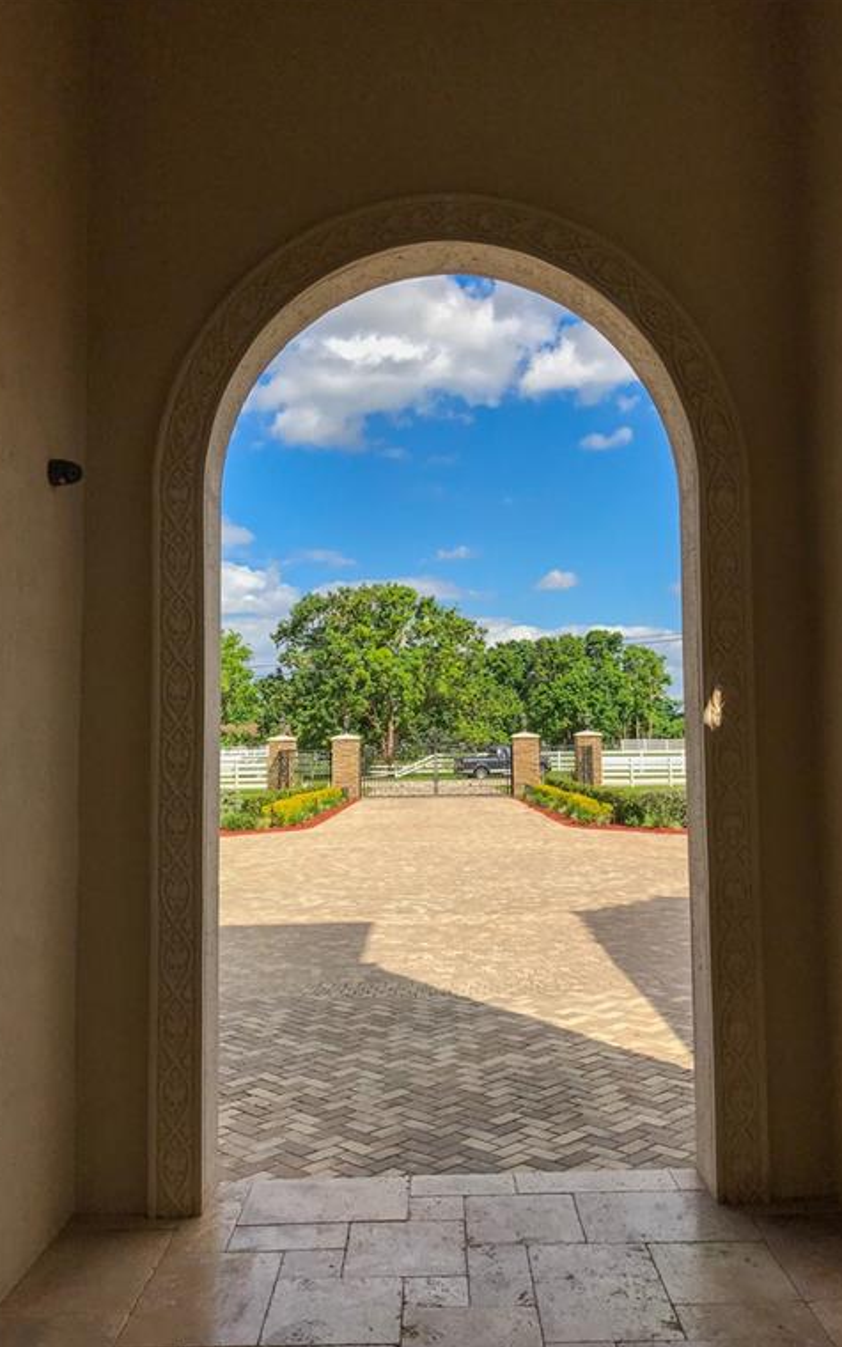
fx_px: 1101
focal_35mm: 30
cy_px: 672
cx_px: 456
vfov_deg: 62.9
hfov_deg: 41.8
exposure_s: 1/2660
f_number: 1.8
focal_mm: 3.99
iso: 20
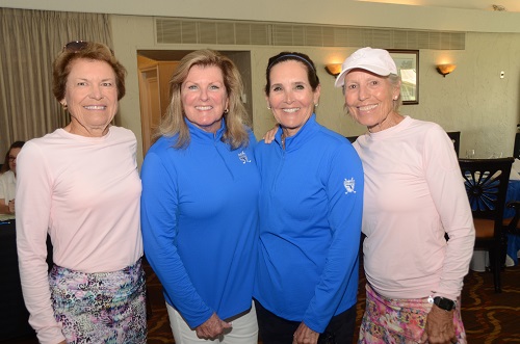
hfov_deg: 53.2
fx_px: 519
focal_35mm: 36
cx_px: 260
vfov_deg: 36.7
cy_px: 172
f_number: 5.6
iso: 400
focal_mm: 24
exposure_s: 1/60
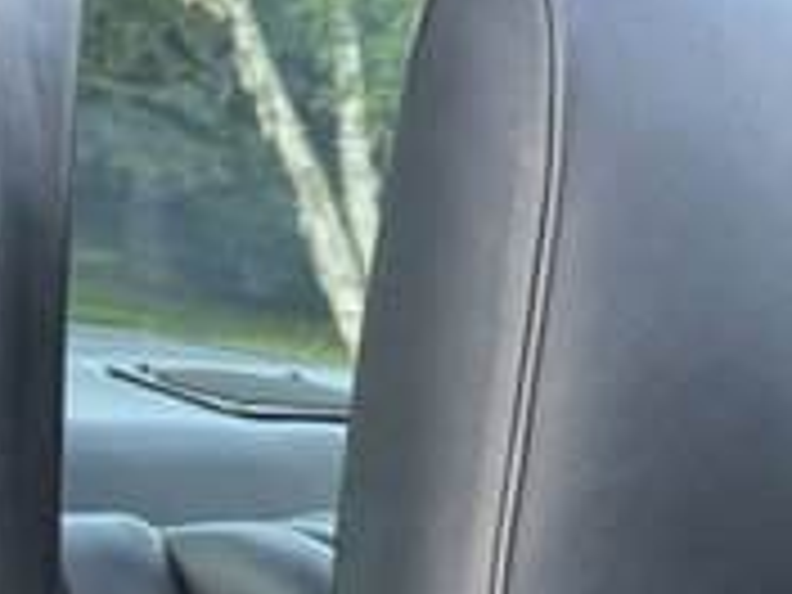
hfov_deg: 13.0
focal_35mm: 140
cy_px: 1498
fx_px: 3203
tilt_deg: -19.1
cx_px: 1336
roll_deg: -5.9
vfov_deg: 9.3
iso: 200
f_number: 1.78
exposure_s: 1/97
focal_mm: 6.76
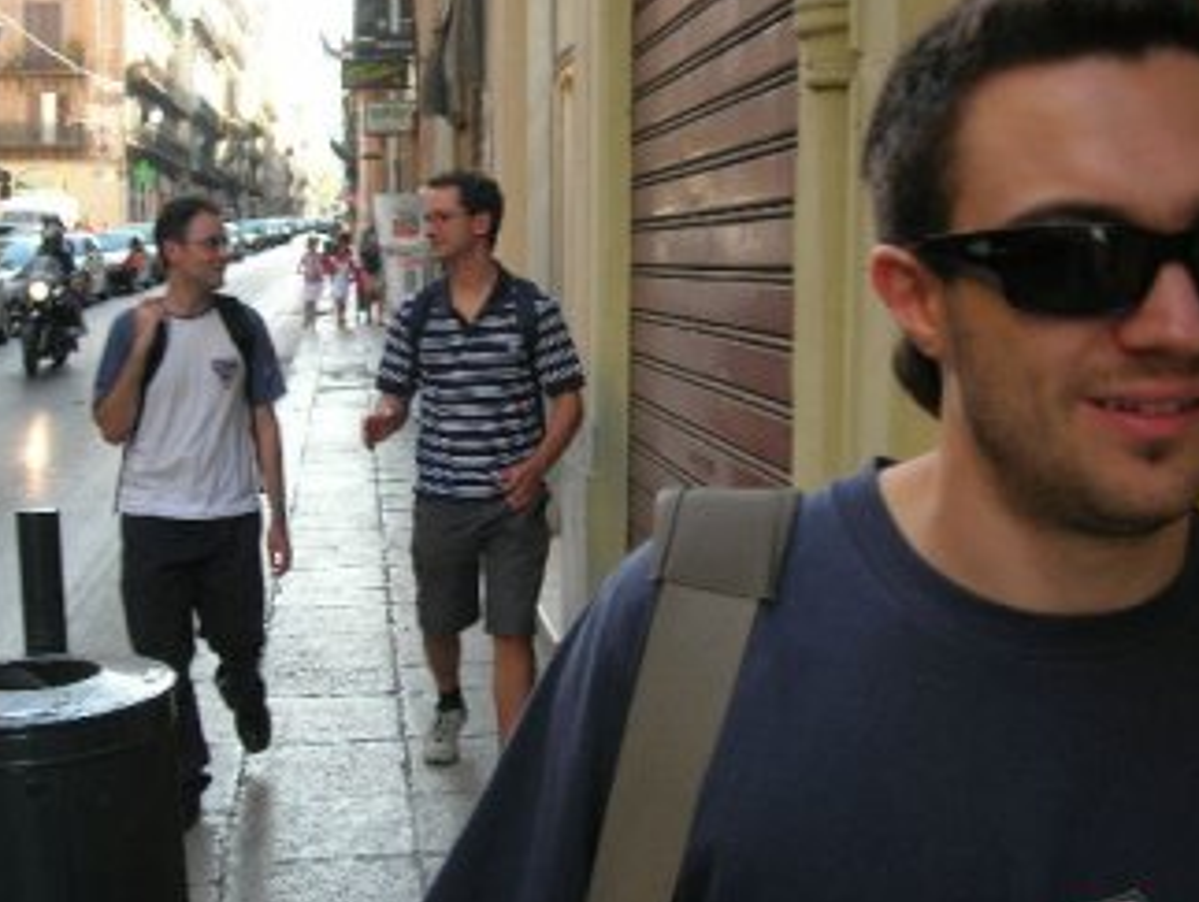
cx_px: 590
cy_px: 419
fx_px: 1630
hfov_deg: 40.4
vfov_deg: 30.9
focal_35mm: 47
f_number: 2.8
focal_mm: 7.8
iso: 64
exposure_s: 1/108
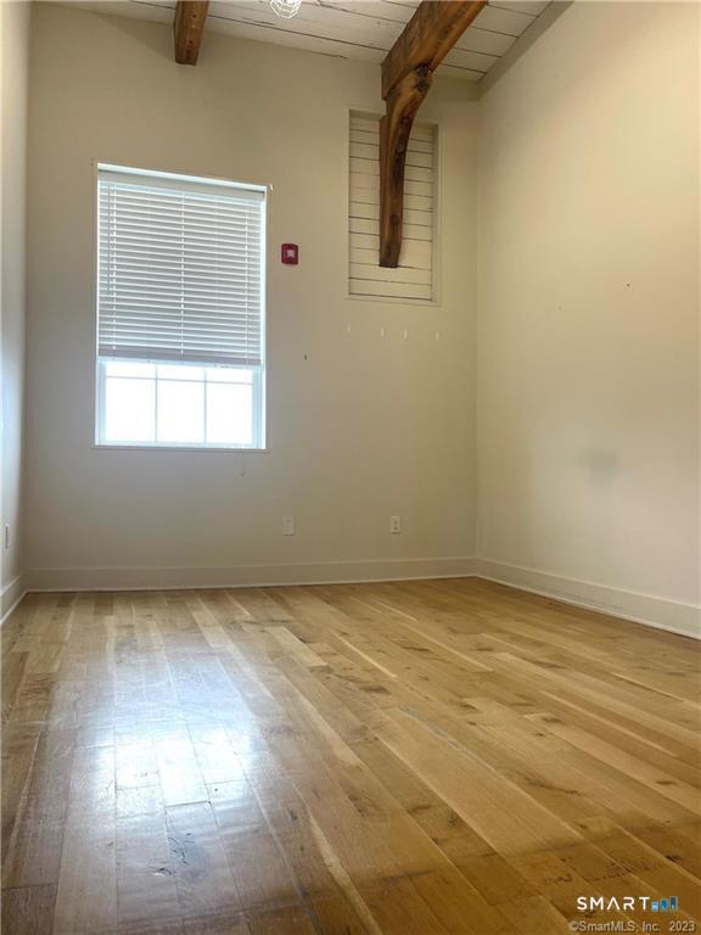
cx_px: 350
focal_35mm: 26
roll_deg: -1.7
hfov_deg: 53.1
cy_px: 468
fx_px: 702
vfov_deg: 67.3
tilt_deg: +2.1
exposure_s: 1/120
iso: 100
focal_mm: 5.1
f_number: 1.6
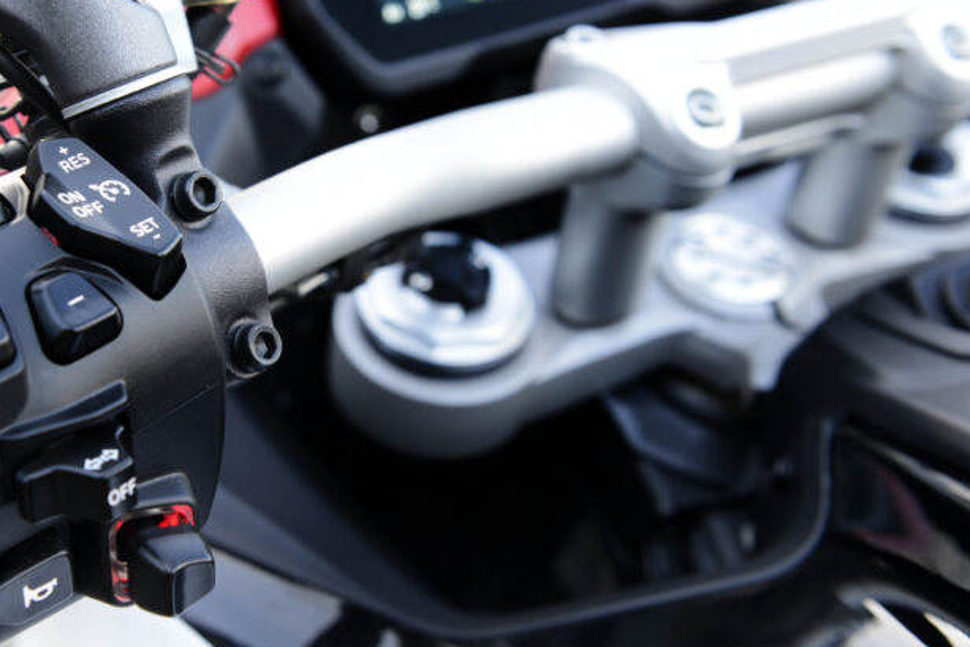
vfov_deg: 21.9
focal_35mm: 62
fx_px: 1671
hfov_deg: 32.0
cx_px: 283
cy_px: 270
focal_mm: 38
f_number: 5
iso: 800
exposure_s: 1/80
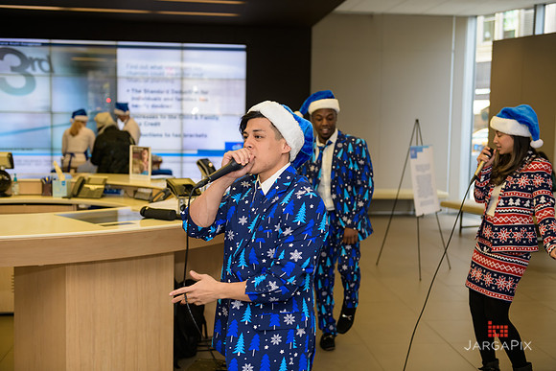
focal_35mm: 48
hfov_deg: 41.1
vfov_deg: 28.1
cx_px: 278
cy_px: 186
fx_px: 741
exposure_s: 1/125
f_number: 3.2
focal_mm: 48
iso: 400
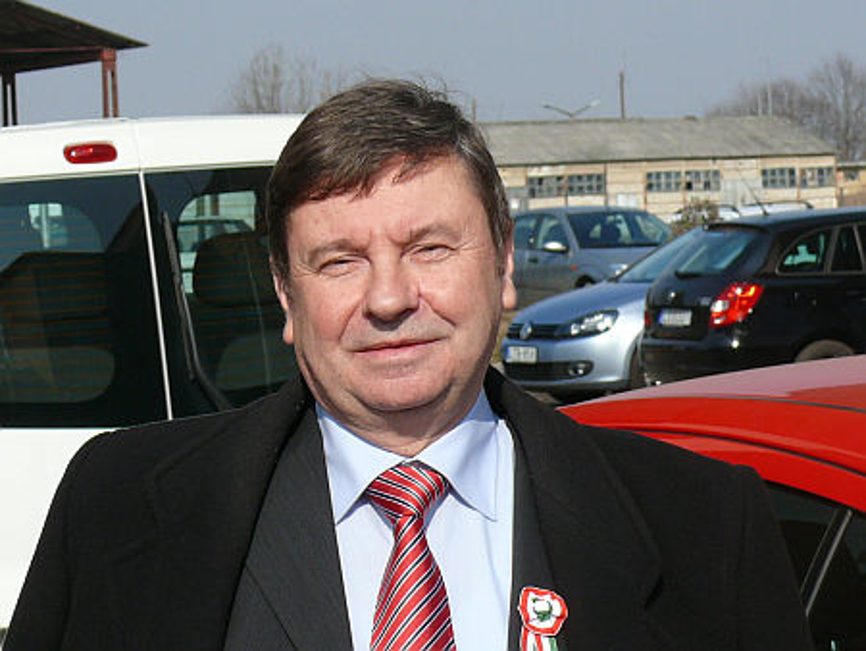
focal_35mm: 167
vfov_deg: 8.9
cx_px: 433
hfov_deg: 11.8
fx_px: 4180
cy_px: 326
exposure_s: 1/500
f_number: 6.3
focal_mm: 19.8
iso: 100
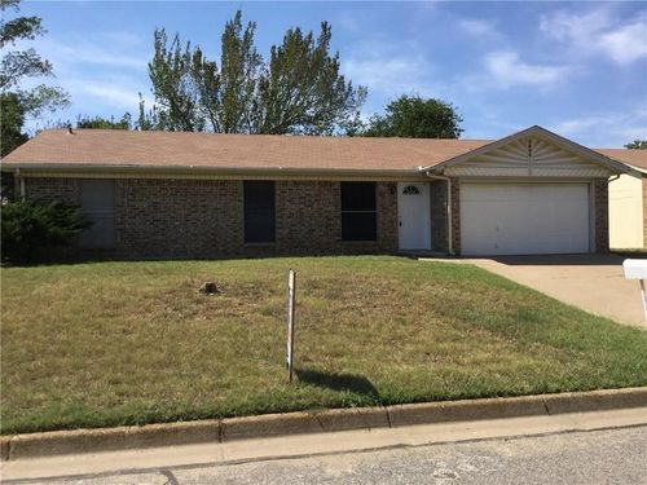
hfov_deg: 58.4
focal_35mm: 31
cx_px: 324
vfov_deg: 45.4
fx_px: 579
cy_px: 242
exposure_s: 1/1381
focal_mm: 3.3
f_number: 2.4
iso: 25
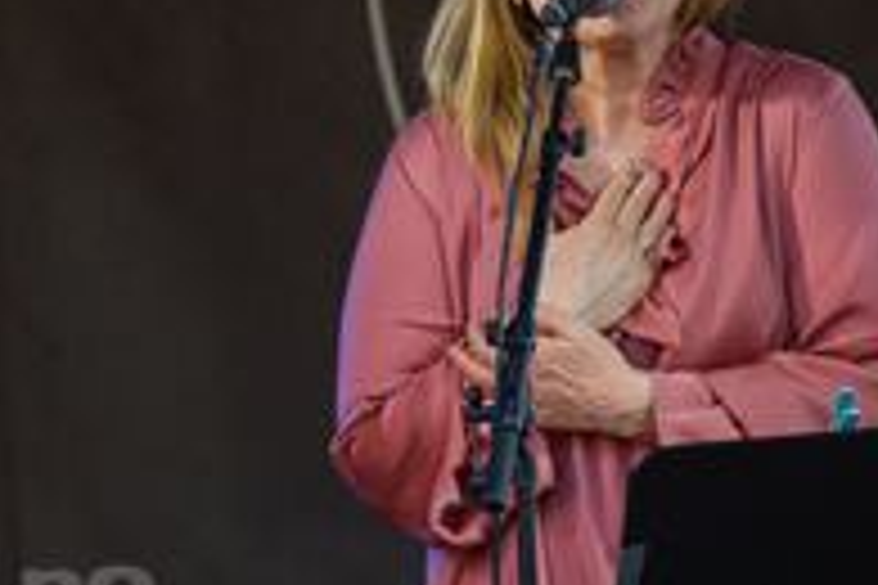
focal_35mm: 1107
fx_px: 26996
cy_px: 259
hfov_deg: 1.9
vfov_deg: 1.2
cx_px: -509
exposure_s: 1/1000
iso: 800
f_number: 2.8
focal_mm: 300
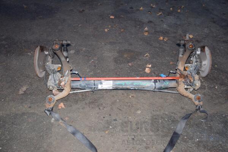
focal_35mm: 38
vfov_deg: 35.5
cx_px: 114
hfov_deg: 51.3
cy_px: 76
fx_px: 237
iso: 800
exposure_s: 1/60
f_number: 5
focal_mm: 25
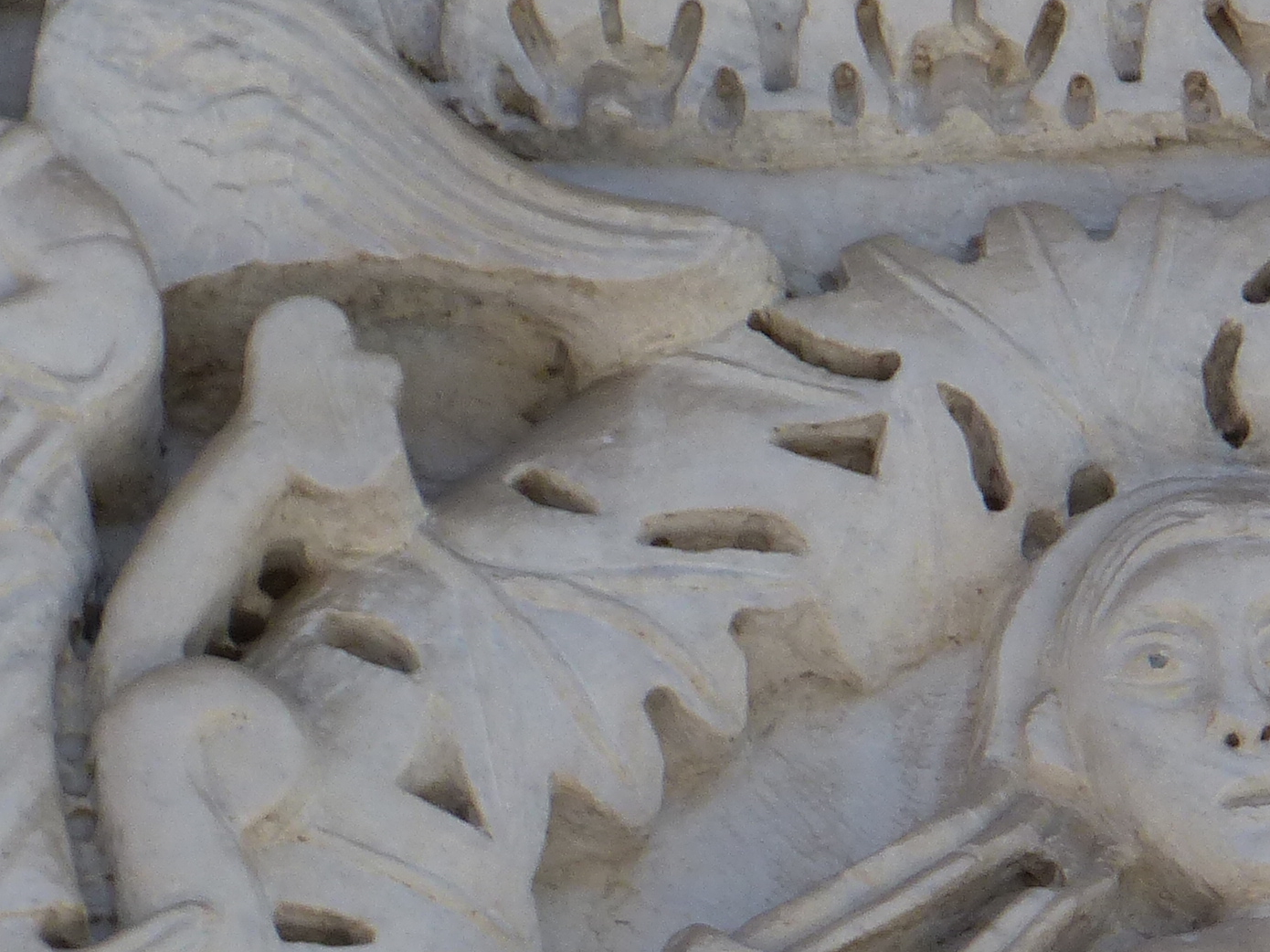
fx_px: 40020
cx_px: 1389
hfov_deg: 1.8
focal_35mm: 1091
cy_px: 1343
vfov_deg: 1.4
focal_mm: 68.1
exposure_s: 1/640
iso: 100
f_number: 4
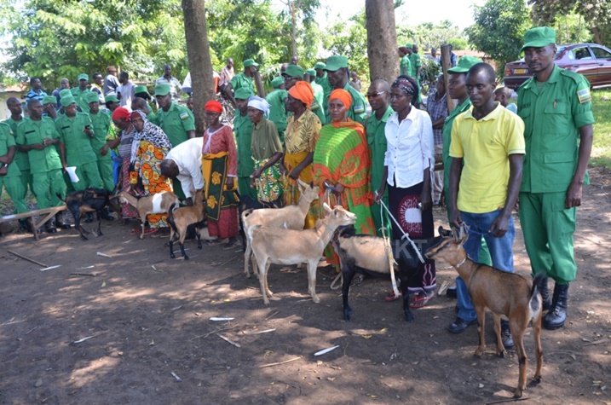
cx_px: 306
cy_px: 202
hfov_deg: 57.3
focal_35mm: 33
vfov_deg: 39.8
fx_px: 559
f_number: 5.6
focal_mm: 22
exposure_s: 1/125
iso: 360
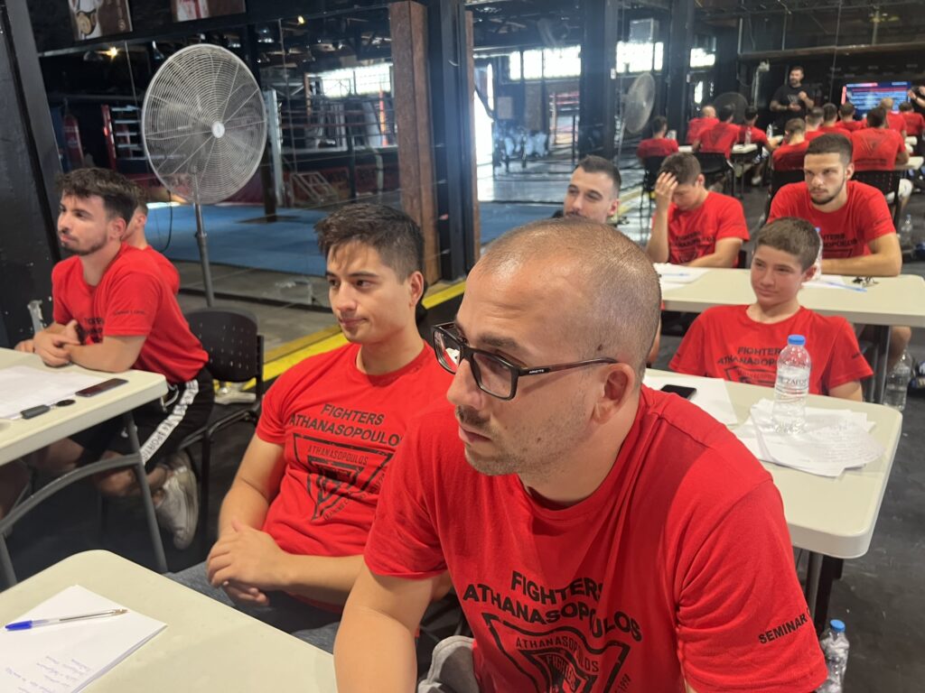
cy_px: 346
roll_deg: +2.1
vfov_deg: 53.1
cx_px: 462
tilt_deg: -18.4
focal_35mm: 26
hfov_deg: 67.3
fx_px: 695
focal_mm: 5.7
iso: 250
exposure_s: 1/50
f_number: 1.5
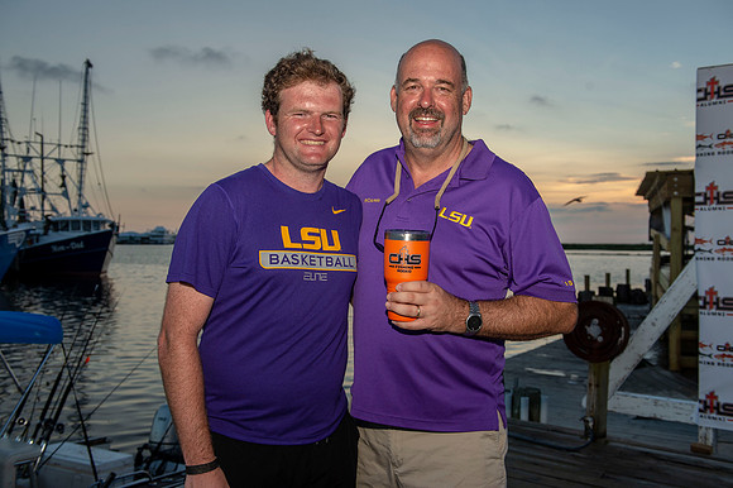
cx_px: 366
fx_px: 692
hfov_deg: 55.8
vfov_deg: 38.8
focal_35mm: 34
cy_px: 244
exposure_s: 1/200
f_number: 5.6
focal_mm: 34
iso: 200
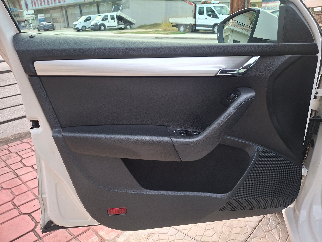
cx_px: 161
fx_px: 233
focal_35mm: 25
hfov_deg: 69.4
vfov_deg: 54.9
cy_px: 121
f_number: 1.8
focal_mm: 4.69
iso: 125
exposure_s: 1/50
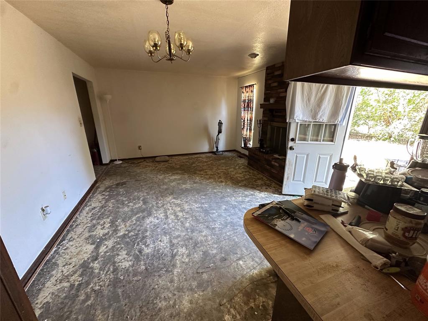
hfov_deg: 102.1
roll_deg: -0.3
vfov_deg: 85.7
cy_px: 160
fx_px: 173
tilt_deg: -16.0
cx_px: 214
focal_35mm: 14
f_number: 2.2
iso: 400
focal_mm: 2.22
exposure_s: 1/60
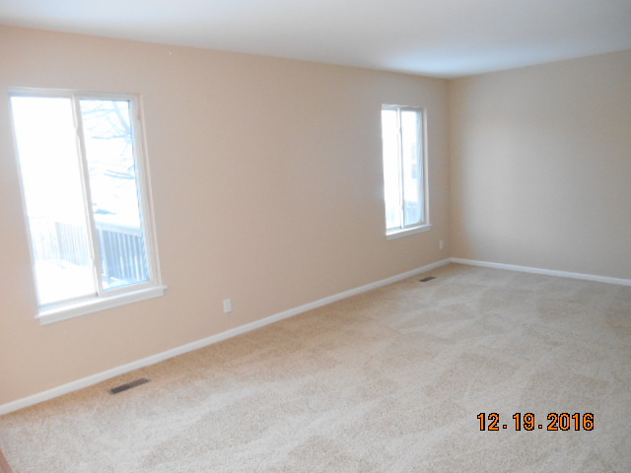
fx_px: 474
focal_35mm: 26
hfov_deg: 67.3
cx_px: 316
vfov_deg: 53.1
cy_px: 236
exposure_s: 1/25
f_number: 3.4
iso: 400
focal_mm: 4.7
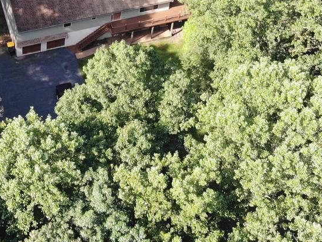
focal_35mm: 89
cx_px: 34
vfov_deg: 15.9
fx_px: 828
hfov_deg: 21.5
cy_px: -62
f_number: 2.8
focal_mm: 4.5
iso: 100
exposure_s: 1/151
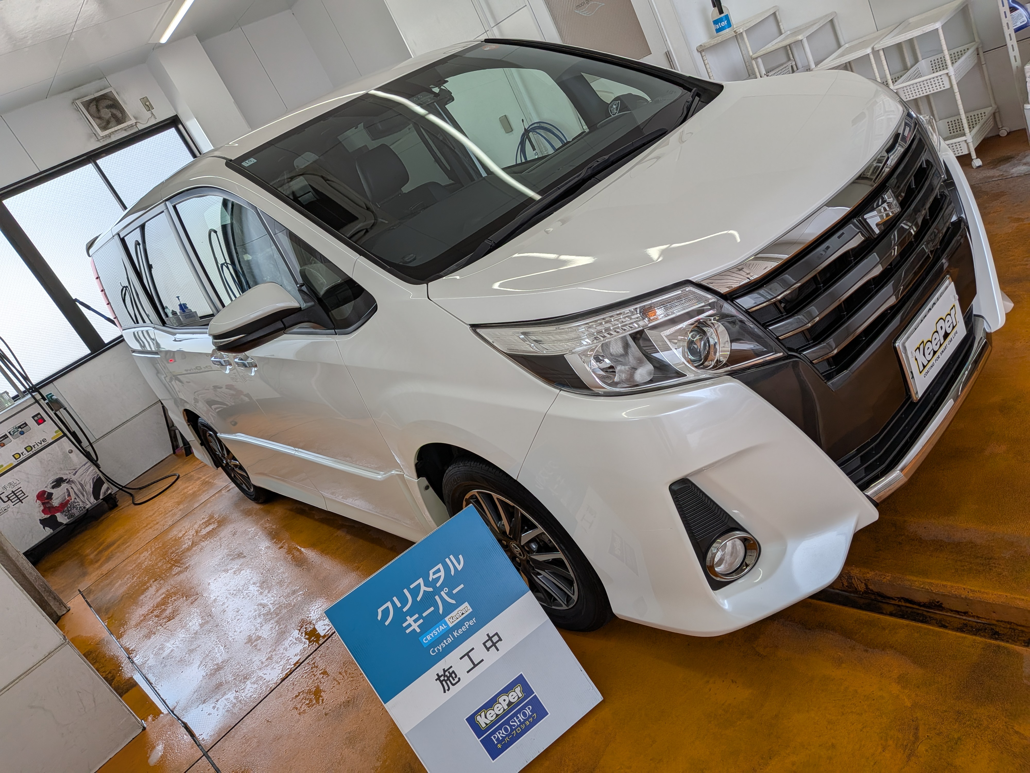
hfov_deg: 71.6
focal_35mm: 24
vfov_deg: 56.8
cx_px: 515
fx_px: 714
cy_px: 386
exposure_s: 1/296
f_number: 1.7
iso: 28
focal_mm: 4.53
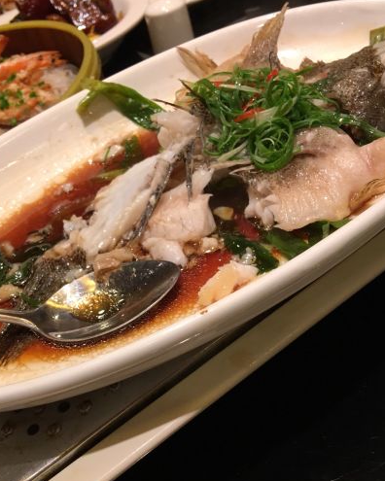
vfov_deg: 45.3
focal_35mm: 40
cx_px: 178
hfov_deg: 37.3
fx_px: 570
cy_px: 306
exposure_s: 1/33
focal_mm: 4.15
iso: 50
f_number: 2.2
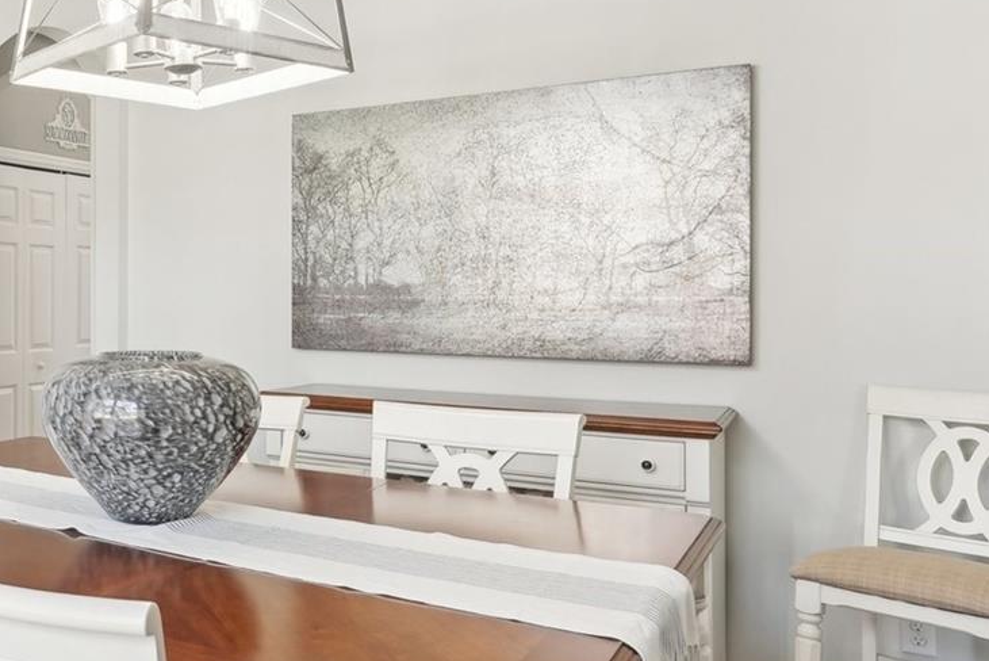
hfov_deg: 48.9
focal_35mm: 35
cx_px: 107
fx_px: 962
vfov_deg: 37.8
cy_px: 270
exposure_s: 1/30
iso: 400
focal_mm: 16
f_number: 8
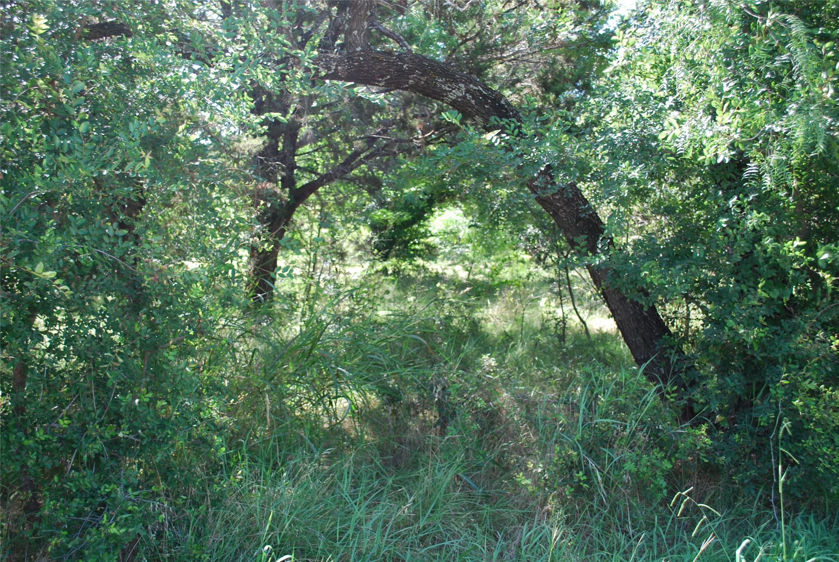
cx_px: 420
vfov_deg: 40.1
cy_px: 281
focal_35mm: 33
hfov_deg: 57.2
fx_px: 770
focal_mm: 22
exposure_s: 1/80
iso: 200
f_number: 4.5
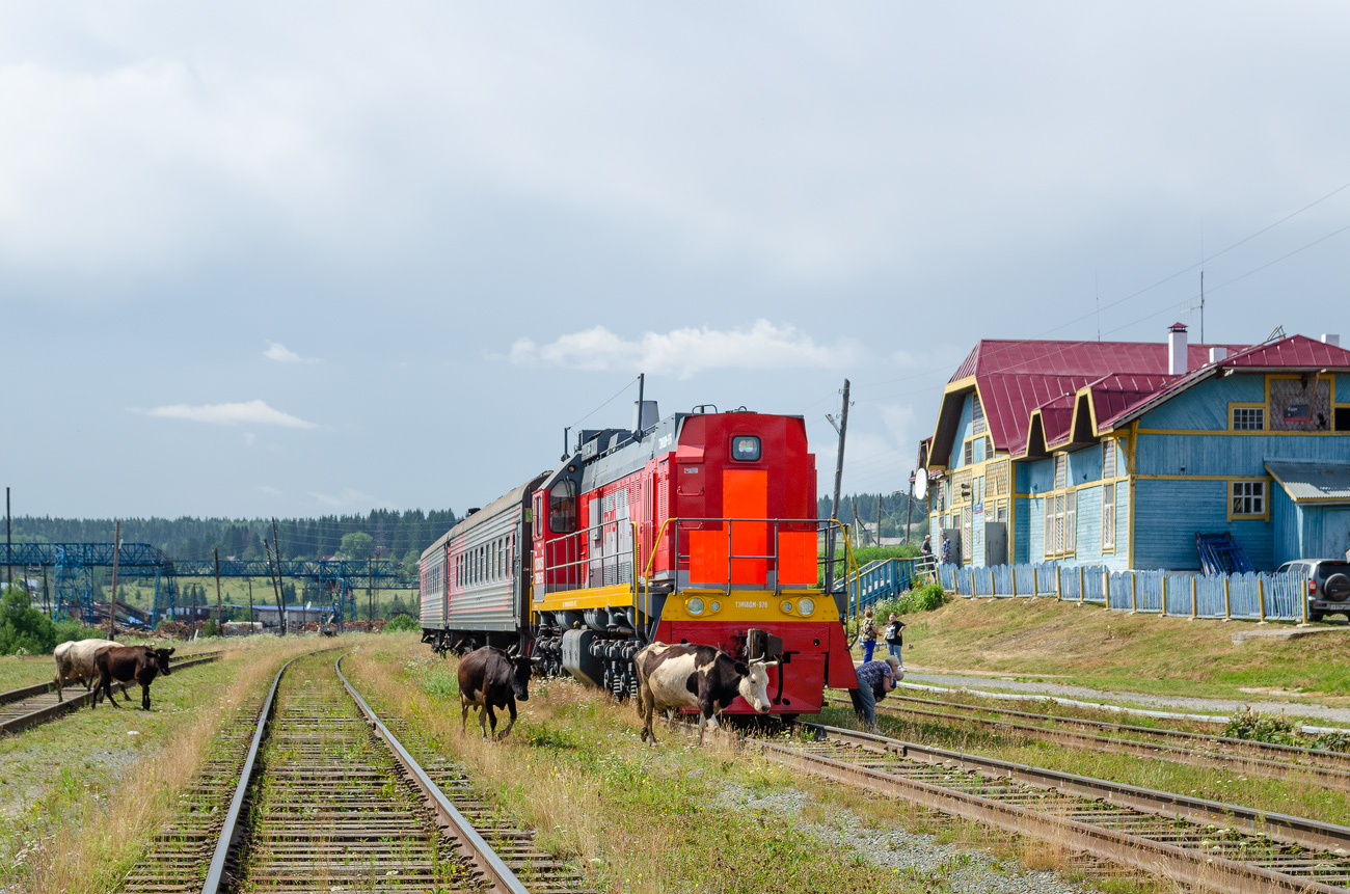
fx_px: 2470
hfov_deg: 30.6
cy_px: 447
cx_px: 675
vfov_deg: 20.5
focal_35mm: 66
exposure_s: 1/640
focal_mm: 44
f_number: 8
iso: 200
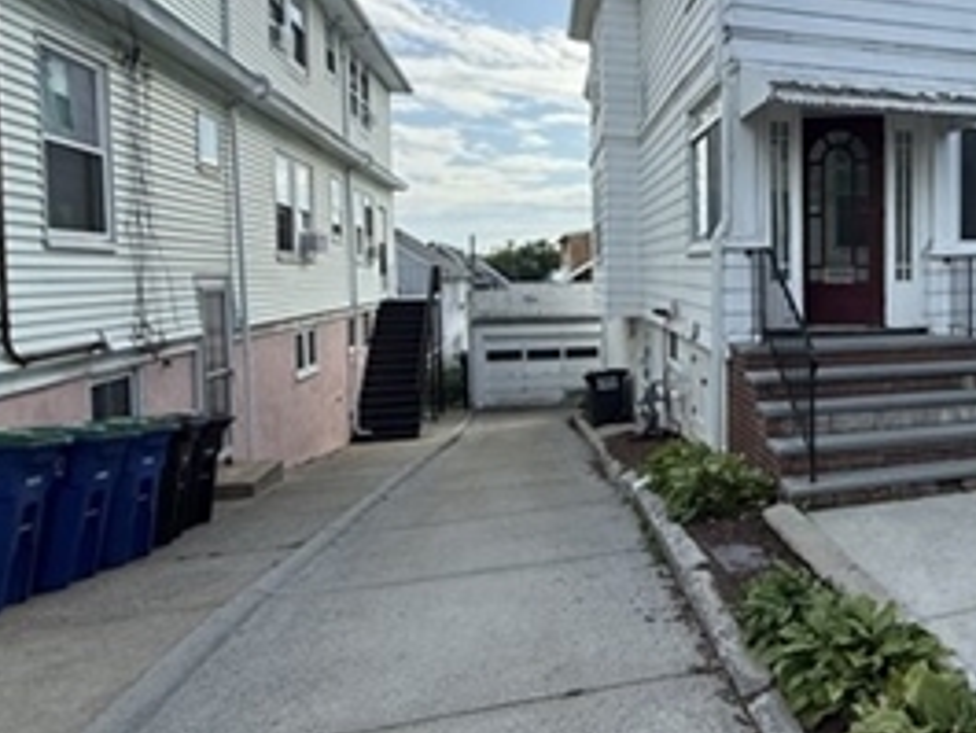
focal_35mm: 27
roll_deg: -0.5
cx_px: 823
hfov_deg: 58.6
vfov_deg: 51.1
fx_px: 762
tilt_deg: -0.8
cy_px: 297
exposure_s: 1/1285
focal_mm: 2.22
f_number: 2.2
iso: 64
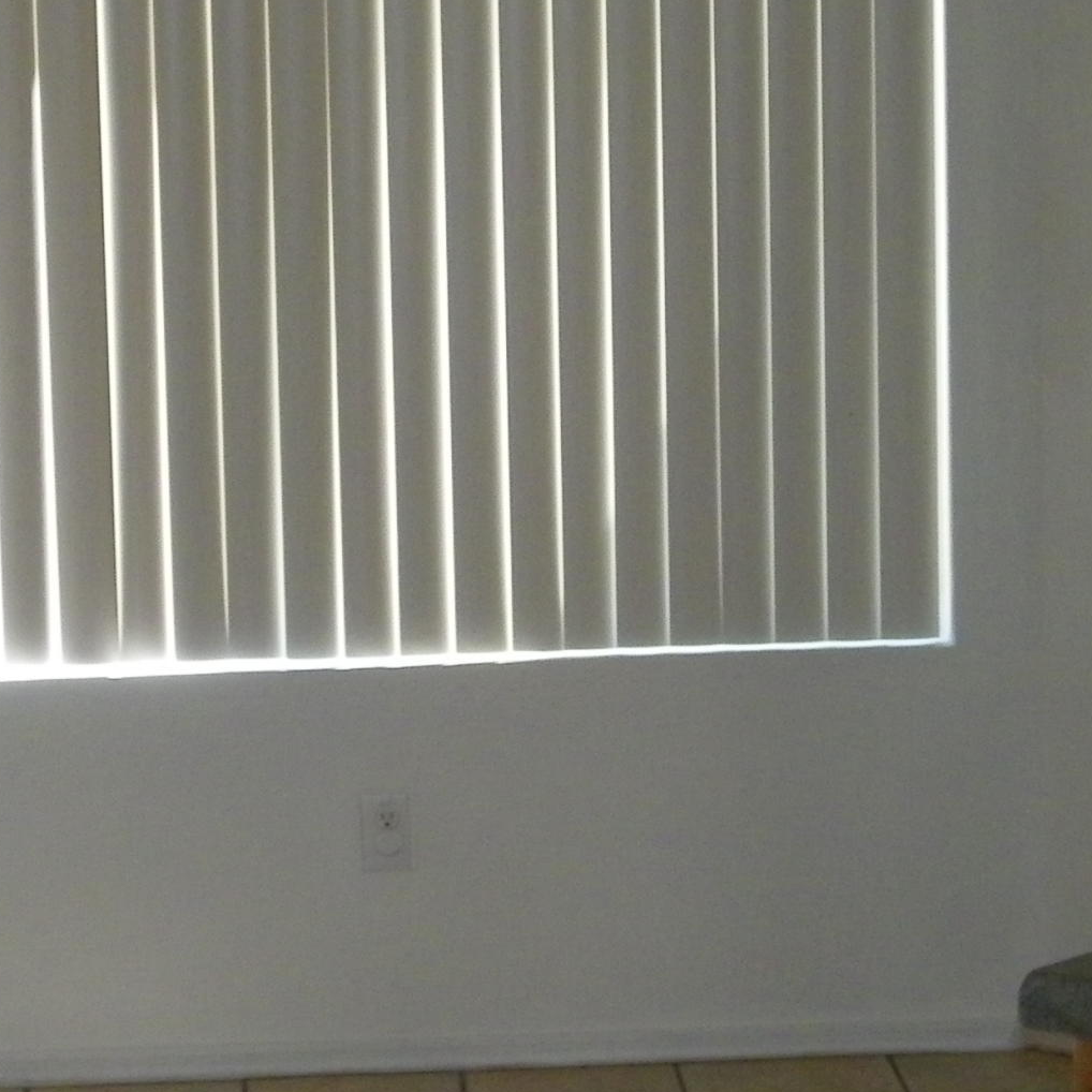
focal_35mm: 125
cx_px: 546
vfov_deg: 14.0
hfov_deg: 14.0
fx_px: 4461
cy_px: 535
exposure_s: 1/125
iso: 200
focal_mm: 8.6
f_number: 3.9
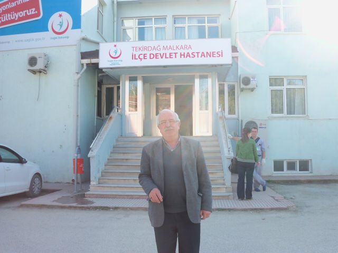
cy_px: 126
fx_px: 332
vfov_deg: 41.8
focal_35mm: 34
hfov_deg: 54.0
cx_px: 169
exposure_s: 1/250
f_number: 2.9
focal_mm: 5.7
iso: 80
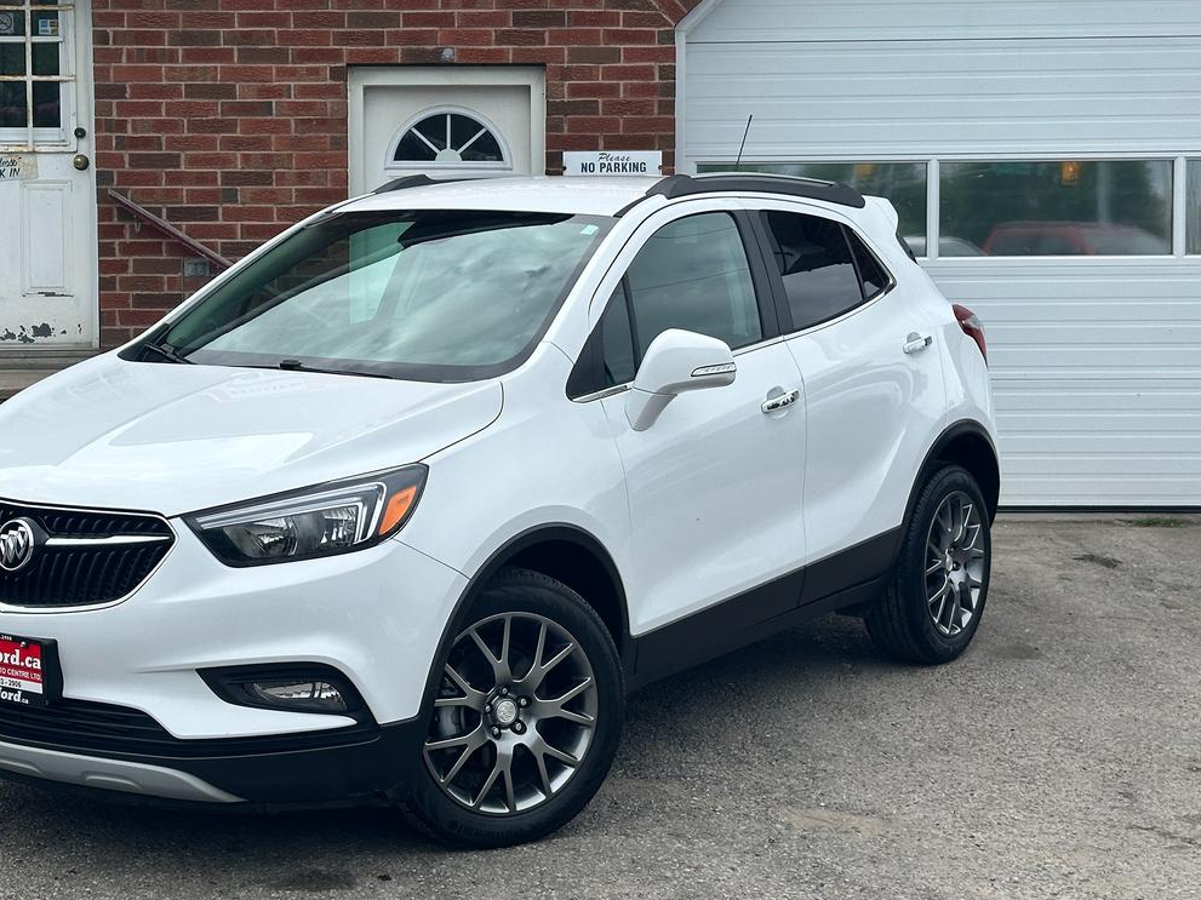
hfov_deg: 31.1
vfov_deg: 23.6
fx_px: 2151
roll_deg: +0.5
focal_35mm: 62
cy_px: 334
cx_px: 474
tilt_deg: -2.8
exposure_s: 1/2252
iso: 64
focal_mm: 6.86
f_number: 1.78
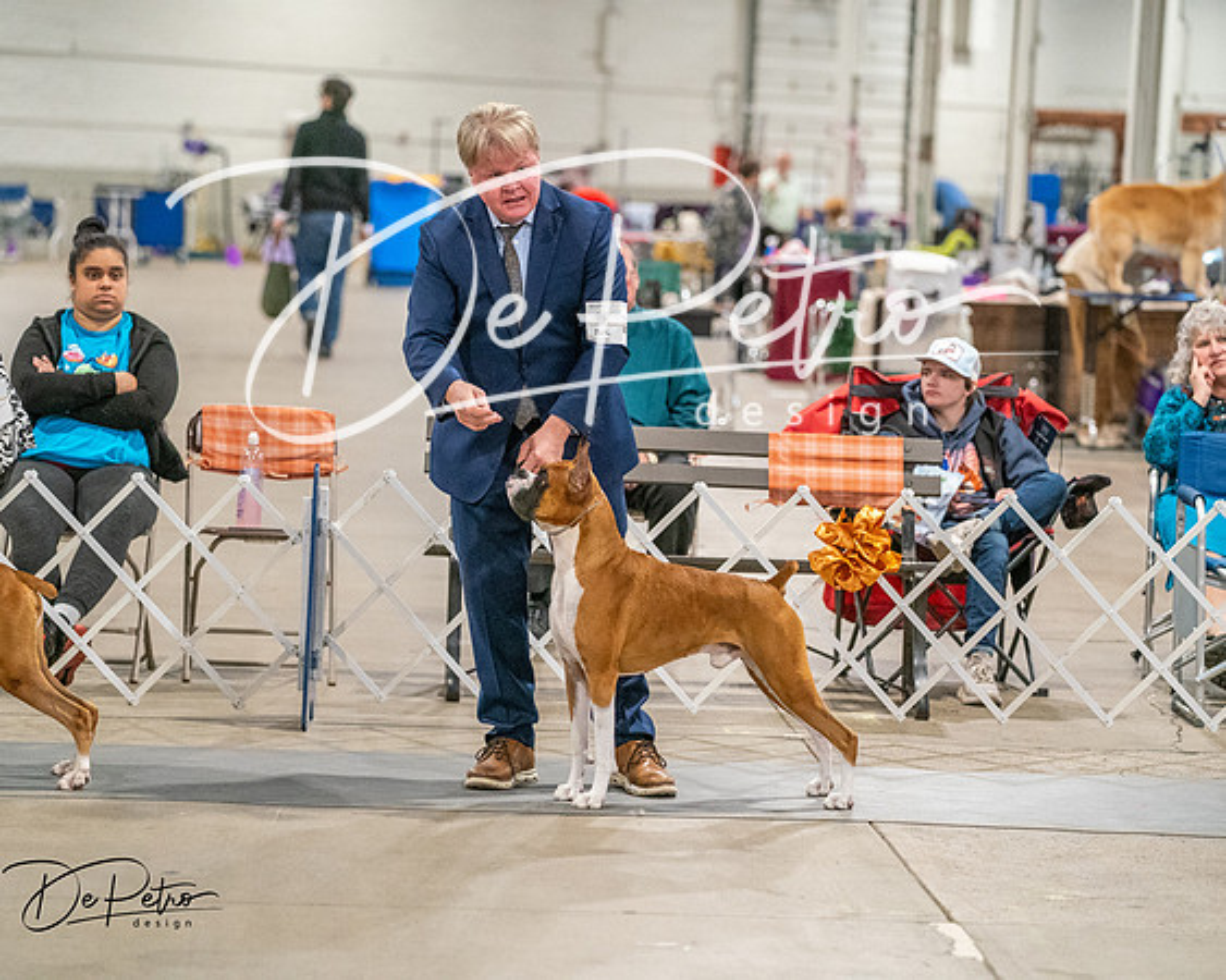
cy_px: 490
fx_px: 5556
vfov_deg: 10.1
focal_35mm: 153
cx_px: 613
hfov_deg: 12.6
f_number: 3.5
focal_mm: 136
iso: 6400
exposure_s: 1/250
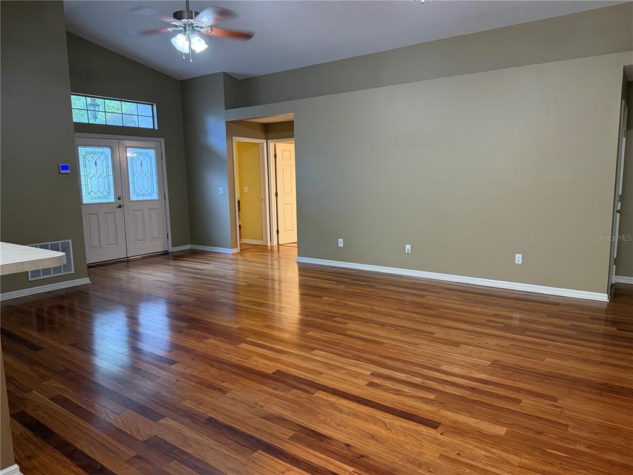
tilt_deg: -7.7
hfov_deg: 71.6
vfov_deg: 56.8
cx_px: 316
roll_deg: +0.3
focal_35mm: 24
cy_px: 238
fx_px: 439
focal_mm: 6.76
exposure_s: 1/60
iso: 320
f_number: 1.78
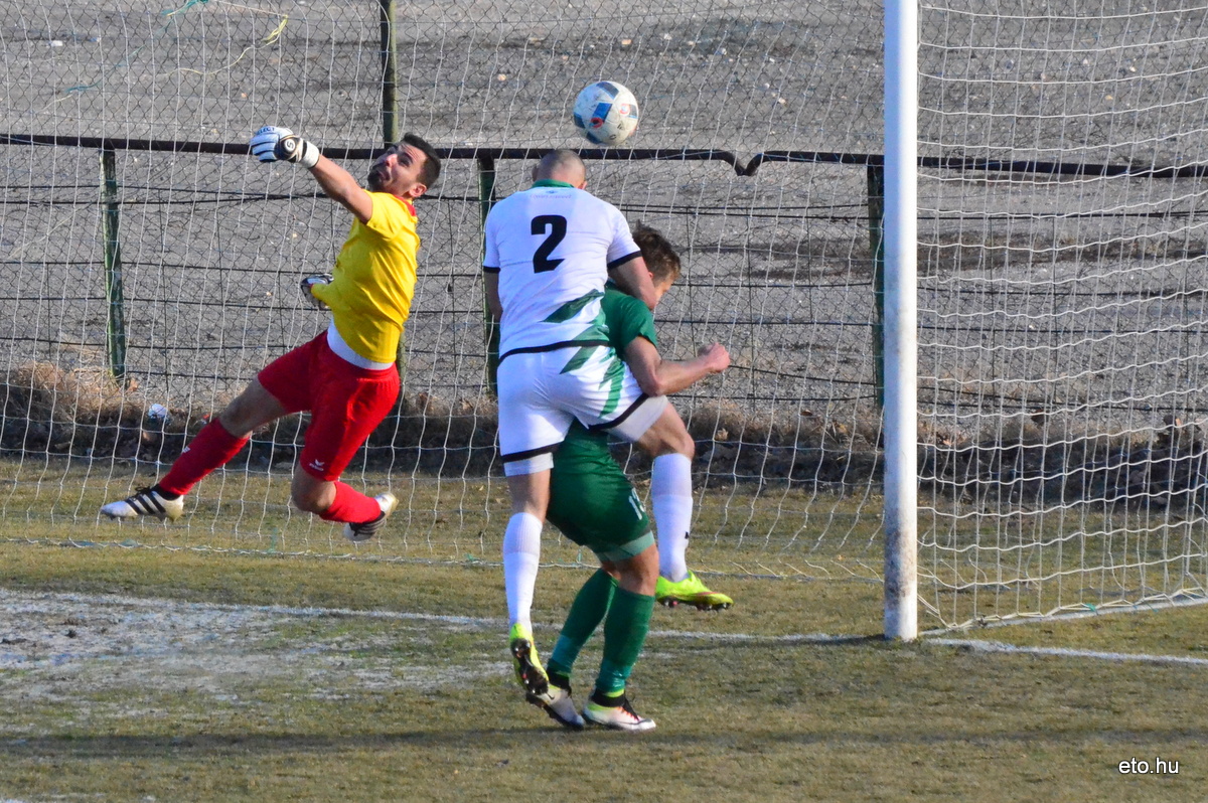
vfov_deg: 3.8
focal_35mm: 360
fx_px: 12070
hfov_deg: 5.7
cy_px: 402
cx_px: 604
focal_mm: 240
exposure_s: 1/5000
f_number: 9
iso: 6400
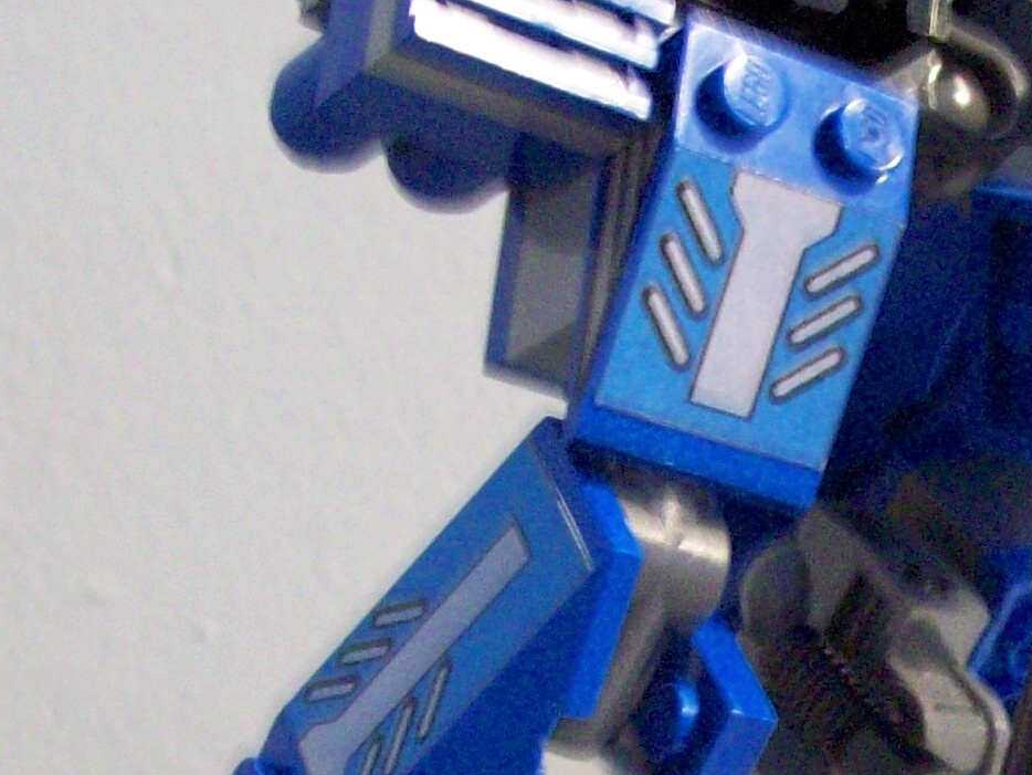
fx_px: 3787
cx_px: 999
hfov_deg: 15.3
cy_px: 870
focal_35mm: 127
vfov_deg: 11.5
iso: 179
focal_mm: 6
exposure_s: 1/8
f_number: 2.7
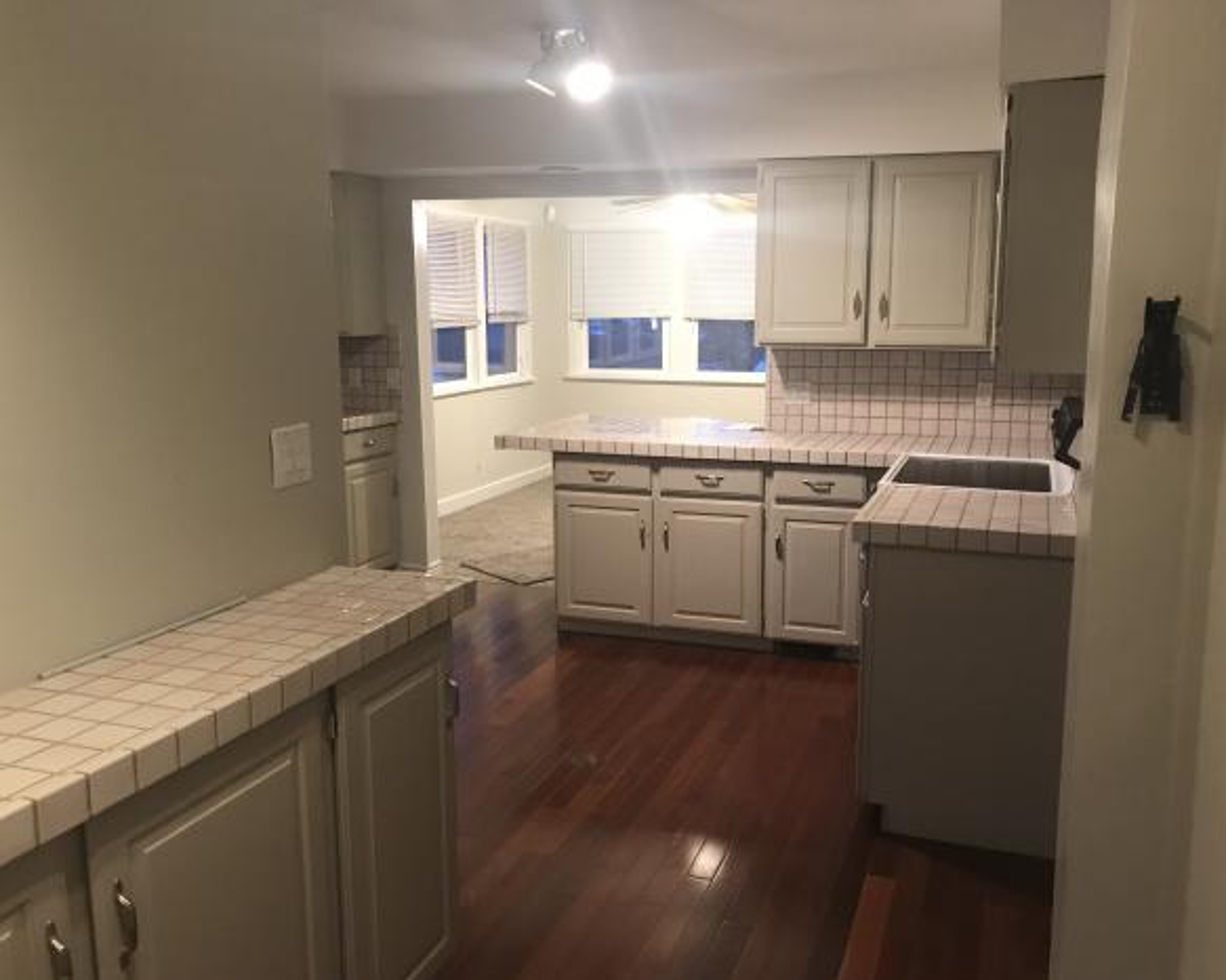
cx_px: 639
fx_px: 1088
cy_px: 503
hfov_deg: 58.8
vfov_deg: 48.5
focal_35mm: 30
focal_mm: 3.99
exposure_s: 1/15
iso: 100
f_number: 1.8
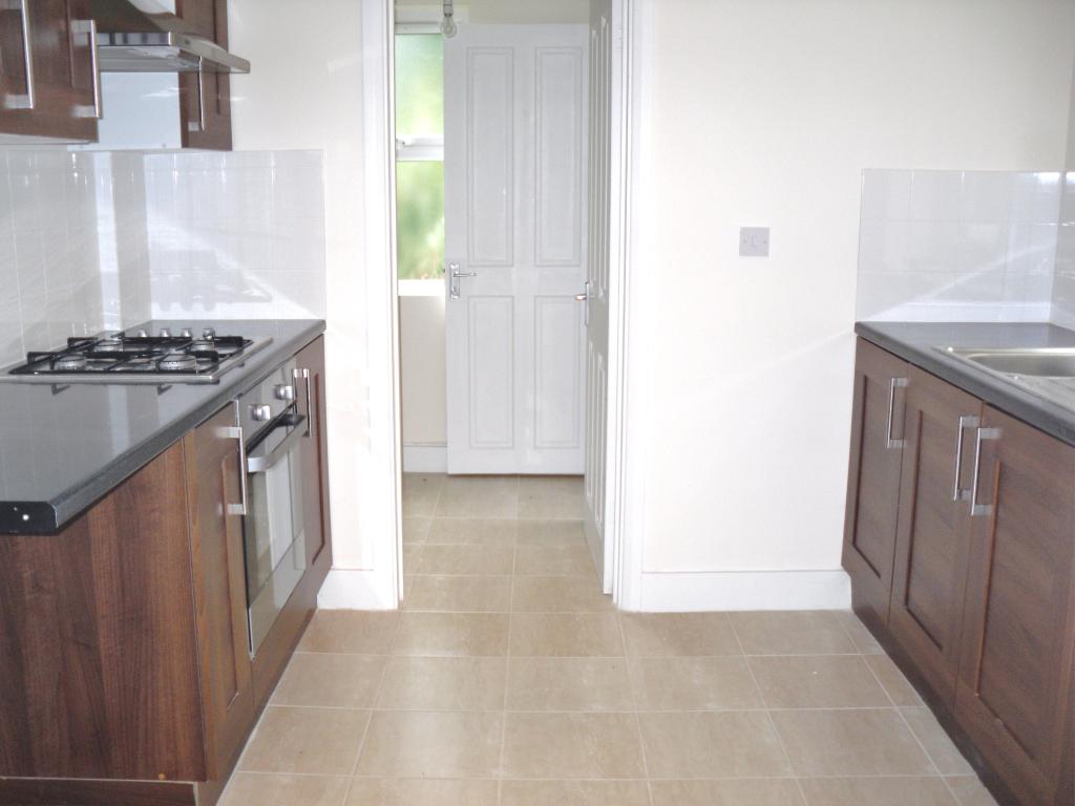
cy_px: 403
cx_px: 538
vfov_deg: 40.7
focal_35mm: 35
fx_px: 1087
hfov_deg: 52.6
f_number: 3
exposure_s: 1/45
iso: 100
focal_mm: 6.3
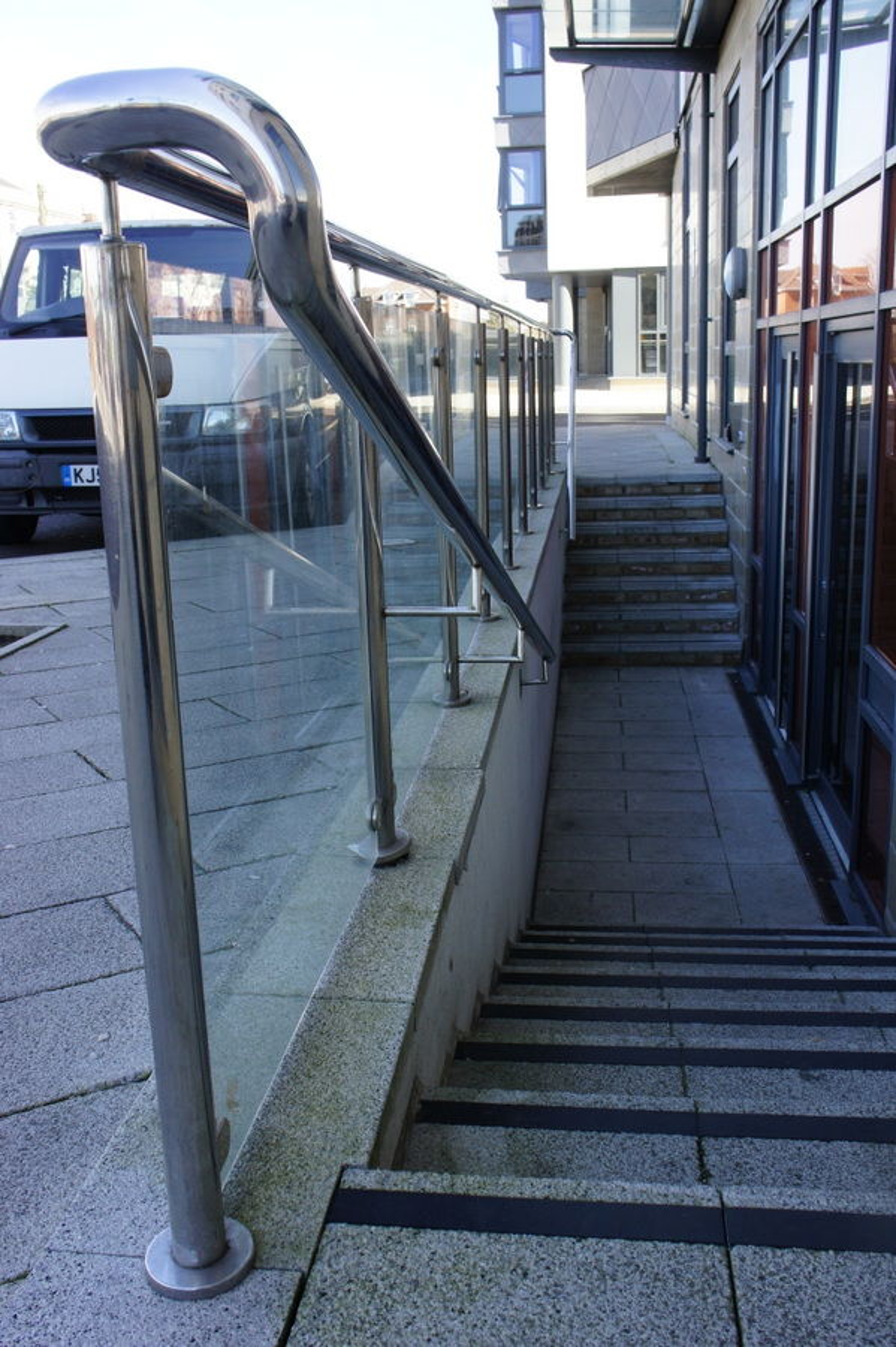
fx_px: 1233
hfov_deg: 39.9
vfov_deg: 57.2
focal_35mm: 33
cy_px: 674
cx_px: 448
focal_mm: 22
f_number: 9
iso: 250
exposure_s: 1/80
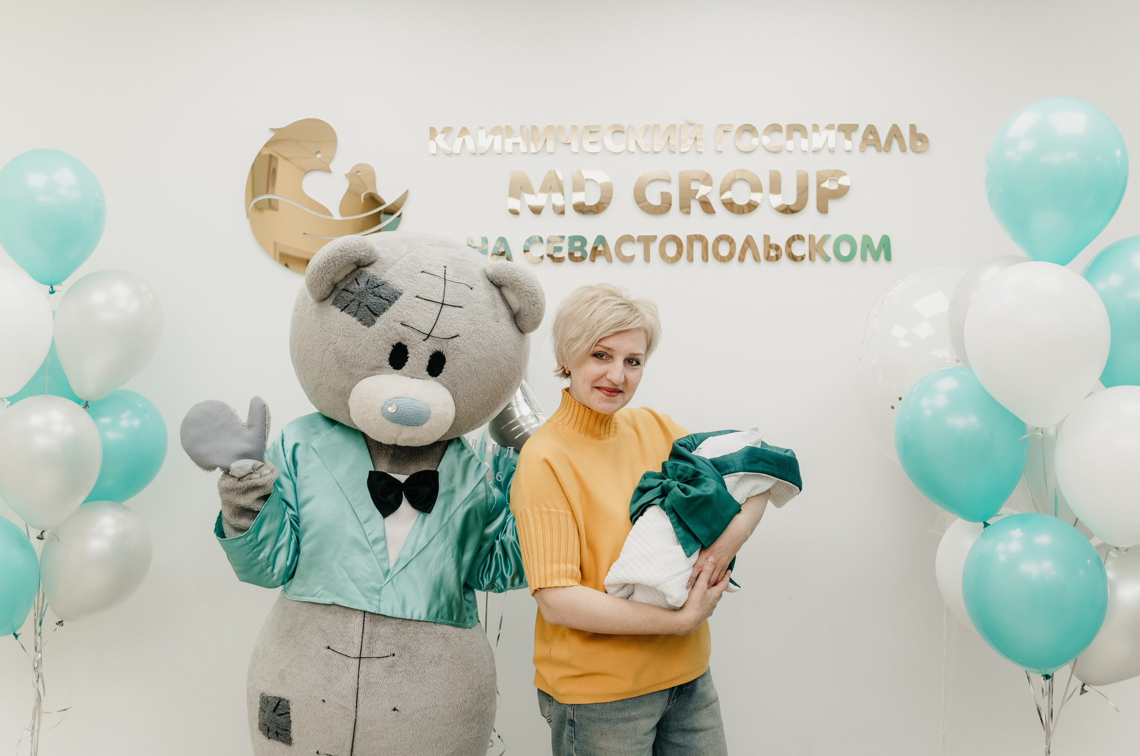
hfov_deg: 53.1
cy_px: 372
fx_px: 1142
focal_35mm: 36
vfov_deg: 36.7
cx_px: 576
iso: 400
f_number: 4
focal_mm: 35
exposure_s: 1/160
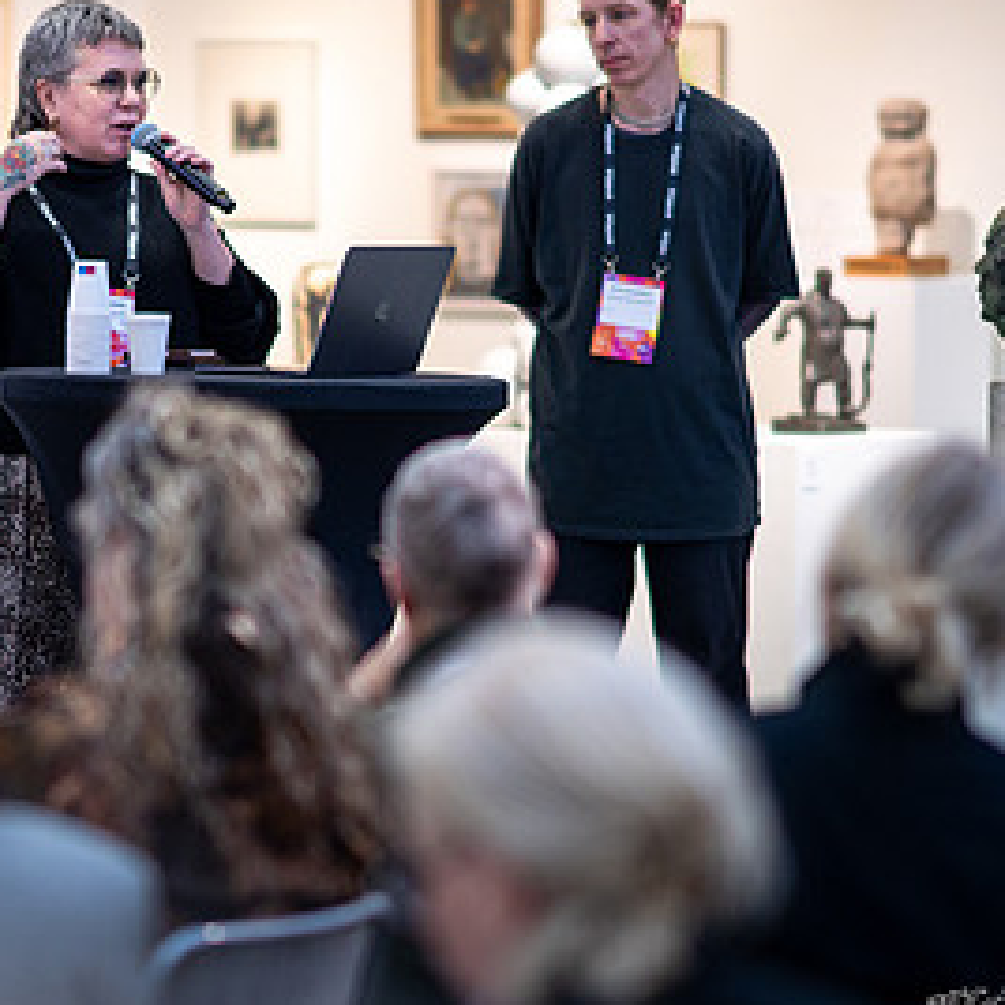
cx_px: 244
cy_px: 588
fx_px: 8080
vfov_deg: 7.1
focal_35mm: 246
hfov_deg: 7.1
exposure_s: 1/200
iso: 500
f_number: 1.4
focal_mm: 85
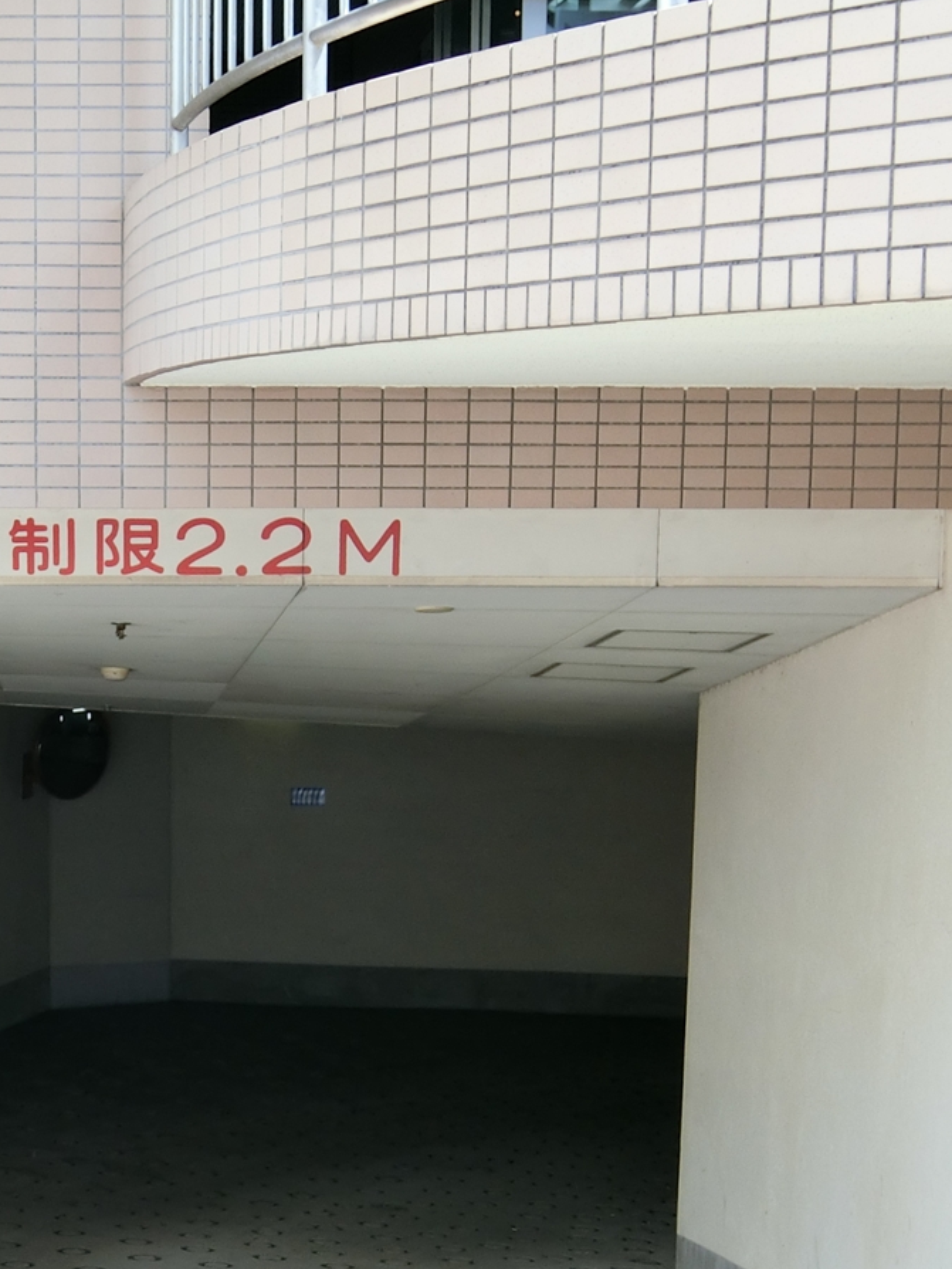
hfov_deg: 21.2
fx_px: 2492
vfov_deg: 28.4
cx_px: 118
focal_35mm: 68
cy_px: 839
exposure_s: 1/125
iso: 100
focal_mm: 8.1
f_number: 3.7
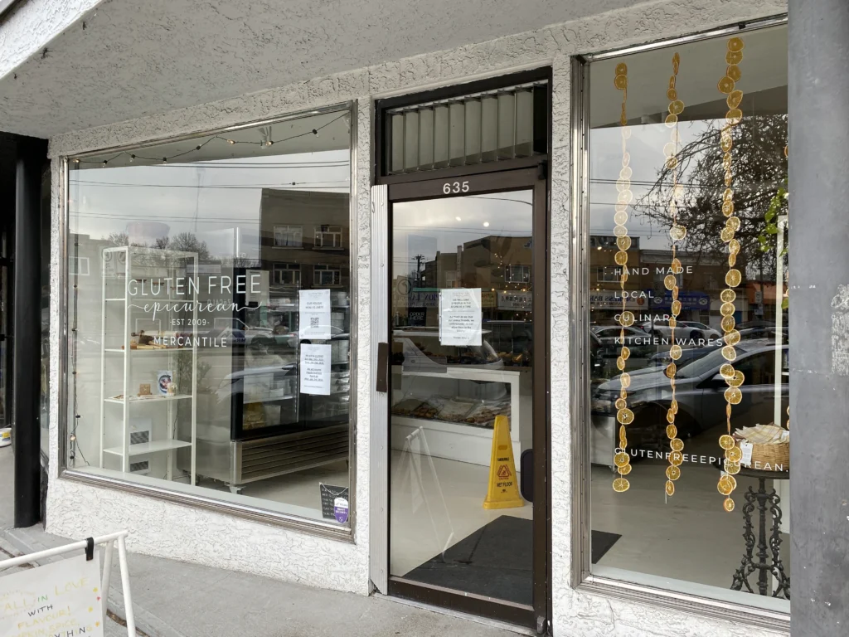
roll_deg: -0.1
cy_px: 318
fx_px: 638
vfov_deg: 53.1
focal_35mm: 26
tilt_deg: +0.4
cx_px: 424
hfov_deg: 67.3
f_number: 1.8
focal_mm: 4.25
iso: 32
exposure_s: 1/173
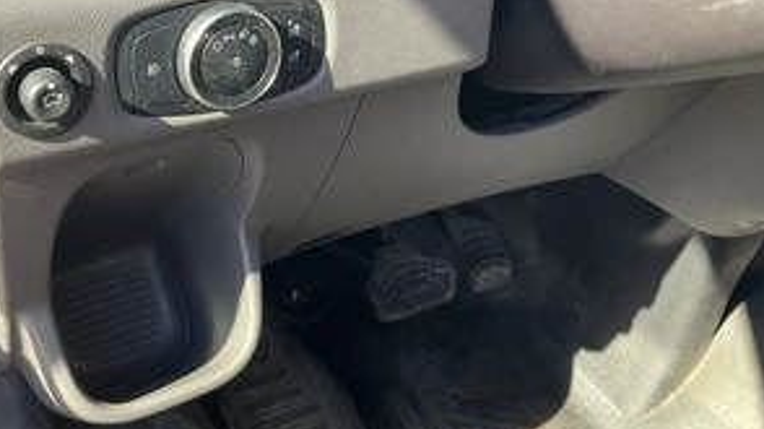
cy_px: 88
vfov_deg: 27.2
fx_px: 871
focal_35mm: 43
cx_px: 255
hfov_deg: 46.6
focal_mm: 3
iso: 25
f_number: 1.8
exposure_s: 1/122
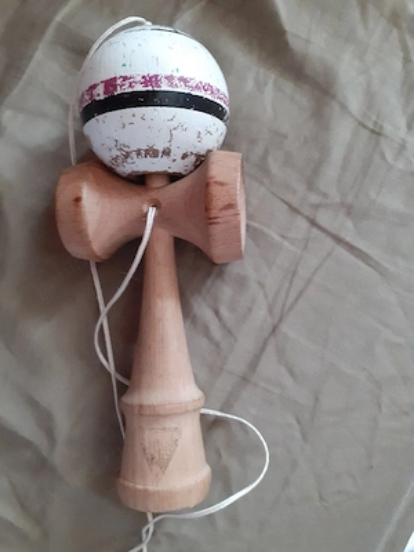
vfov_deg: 65.3
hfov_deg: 51.4
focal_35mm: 27
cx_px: 207
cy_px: 276
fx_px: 431
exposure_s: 1/25
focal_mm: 3.6
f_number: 1.9
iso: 250
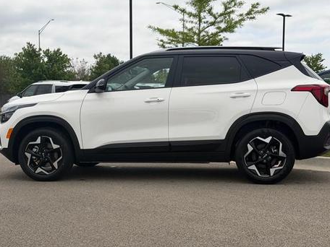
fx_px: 505
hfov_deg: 36.2
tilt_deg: -4.1
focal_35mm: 53
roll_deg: -0.3
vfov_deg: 27.5
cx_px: 169
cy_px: 131
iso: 64
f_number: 1.78
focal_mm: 6.76
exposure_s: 1/6536
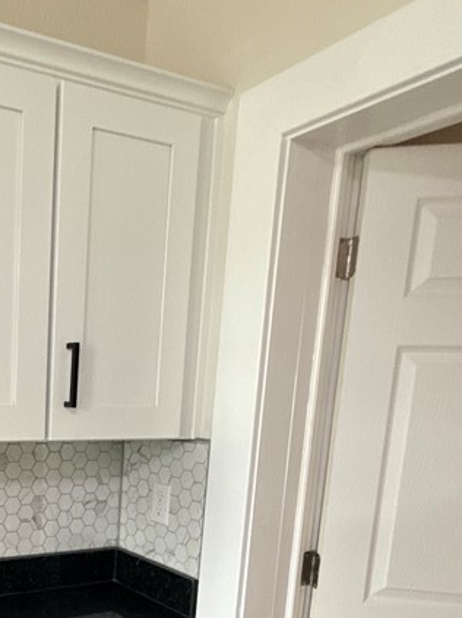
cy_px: 480
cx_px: -7
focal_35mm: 34
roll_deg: -0.8
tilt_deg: -7.9
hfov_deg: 37.1
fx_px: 606
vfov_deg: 51.2
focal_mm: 2.22
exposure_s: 1/60
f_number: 2.2
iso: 500
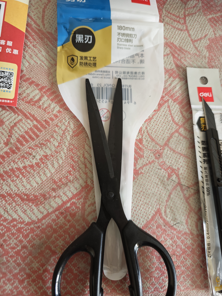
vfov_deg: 73.9
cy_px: 148
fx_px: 197
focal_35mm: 23
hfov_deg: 58.9
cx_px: 111
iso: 640
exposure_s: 1/33
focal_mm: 6.55
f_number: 1.6
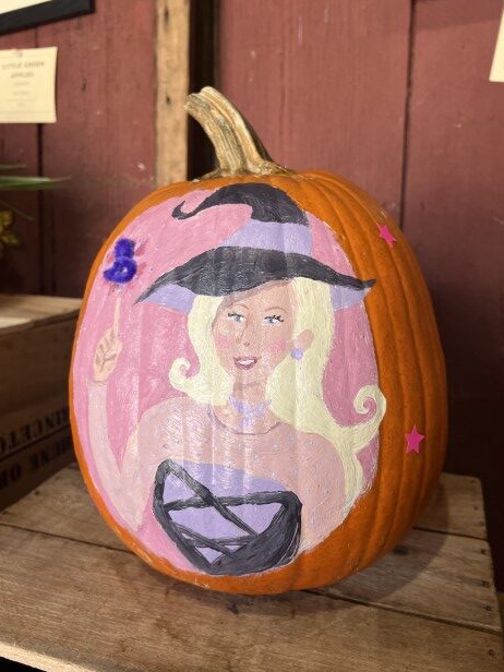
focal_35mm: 27
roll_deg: +0.3
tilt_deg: -11.4
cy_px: 348
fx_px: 524
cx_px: 254
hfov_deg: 51.4
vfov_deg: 65.3
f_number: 1.5
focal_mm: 5.7
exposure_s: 1/120
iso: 80
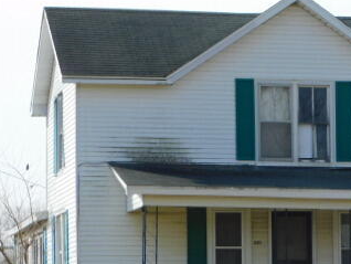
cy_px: 160
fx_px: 1857
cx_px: 330
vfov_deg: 8.1
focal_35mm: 183
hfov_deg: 10.7
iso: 125
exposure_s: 1/500
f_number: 4.5
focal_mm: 16.1
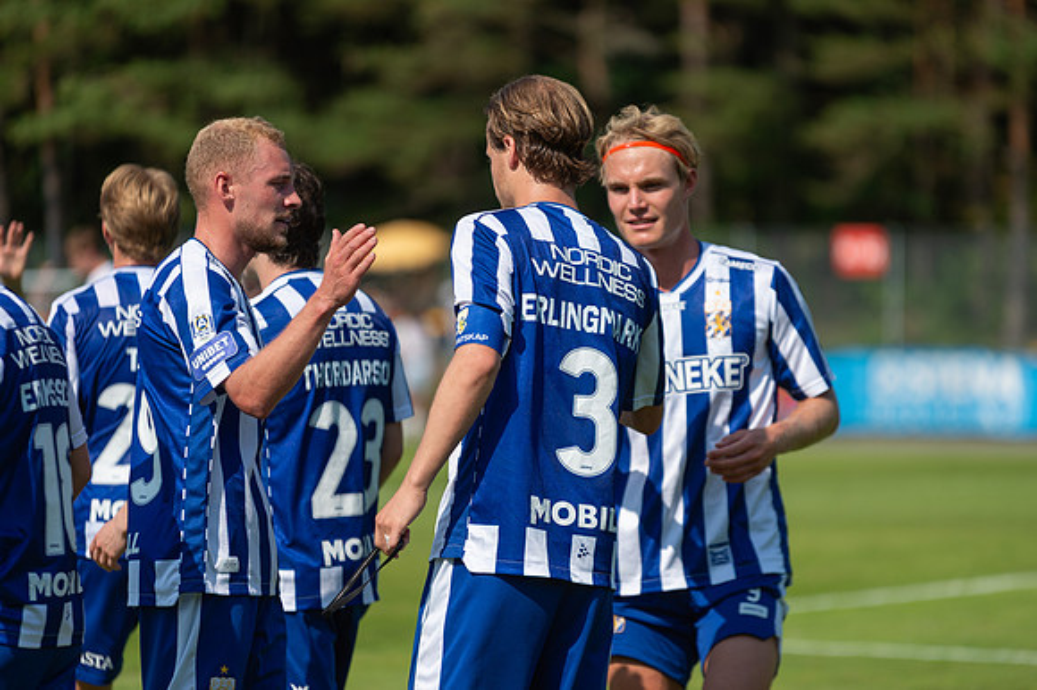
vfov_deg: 6.9
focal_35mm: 200
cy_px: 345
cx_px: 518
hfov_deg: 10.3
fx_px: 5758
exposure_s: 1/2000
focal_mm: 200
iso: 100
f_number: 3.2
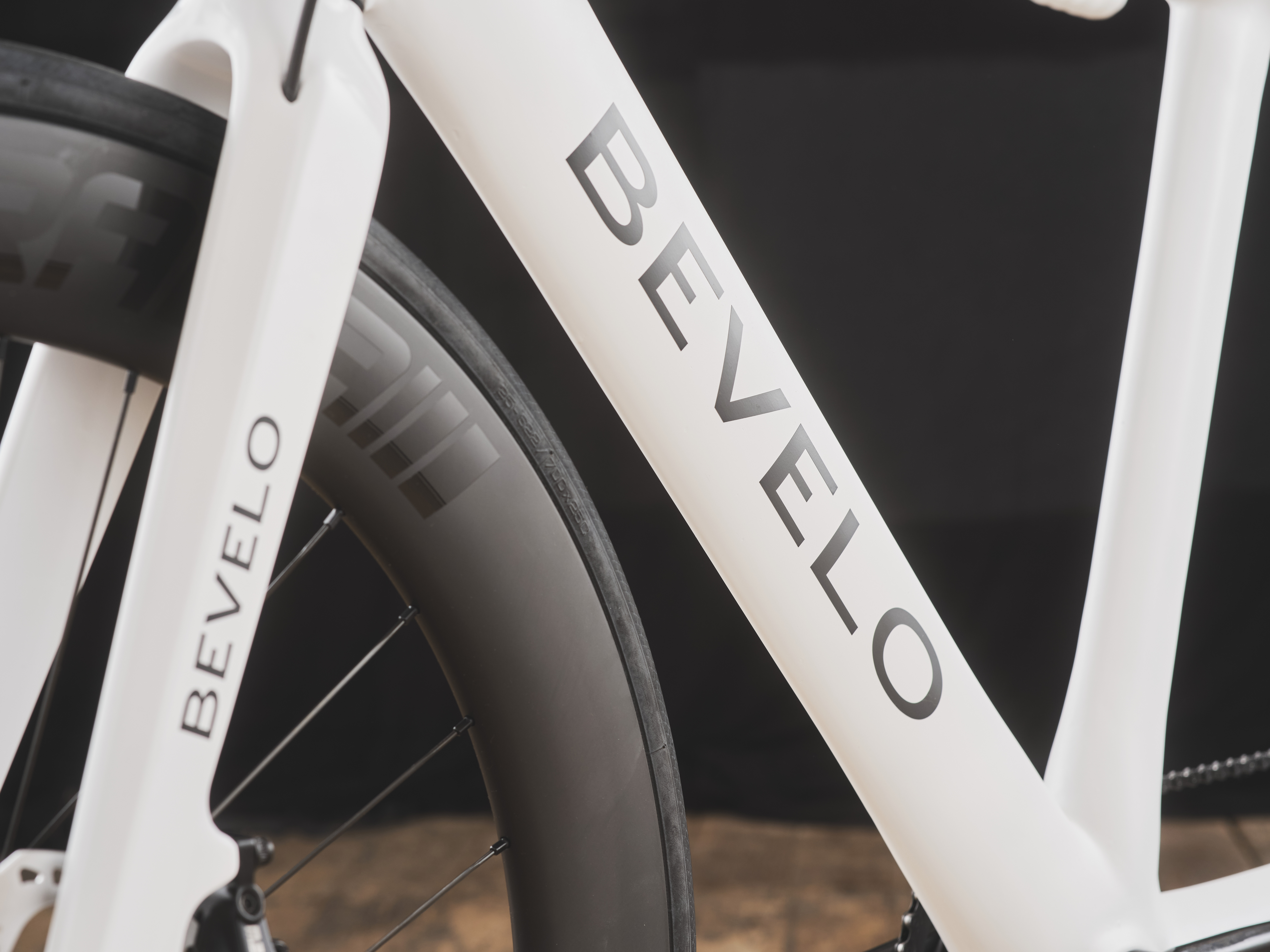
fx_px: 2605
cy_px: 476
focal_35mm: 71
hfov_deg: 27.4
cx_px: 635
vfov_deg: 20.7
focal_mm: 90
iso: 400
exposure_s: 1/125
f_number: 9
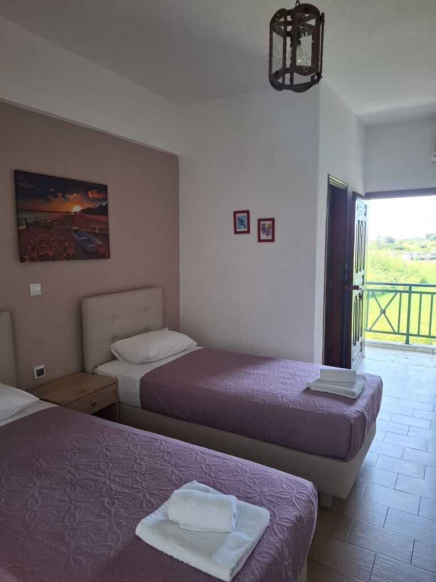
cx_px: 218
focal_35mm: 23
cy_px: 291
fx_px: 386
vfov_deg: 73.9
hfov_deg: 58.9
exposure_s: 1/100
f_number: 1.8
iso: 160
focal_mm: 5.54
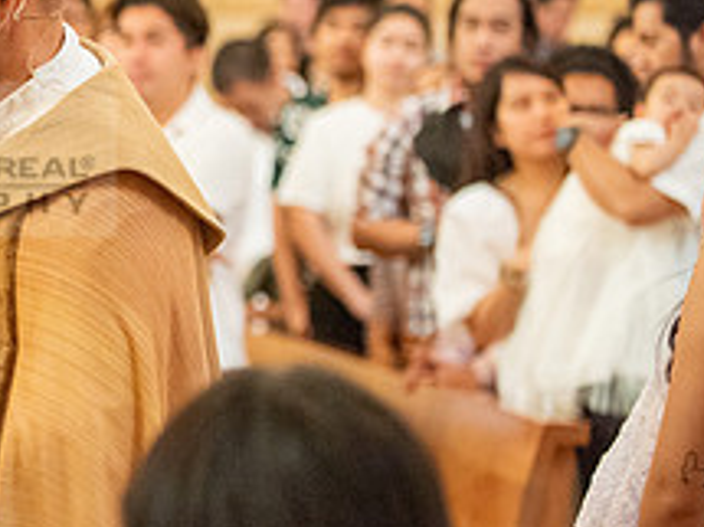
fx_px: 5163
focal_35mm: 254
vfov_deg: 5.8
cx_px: -160
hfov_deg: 7.7
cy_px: 159
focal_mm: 98
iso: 2000
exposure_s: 1/160
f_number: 2.8
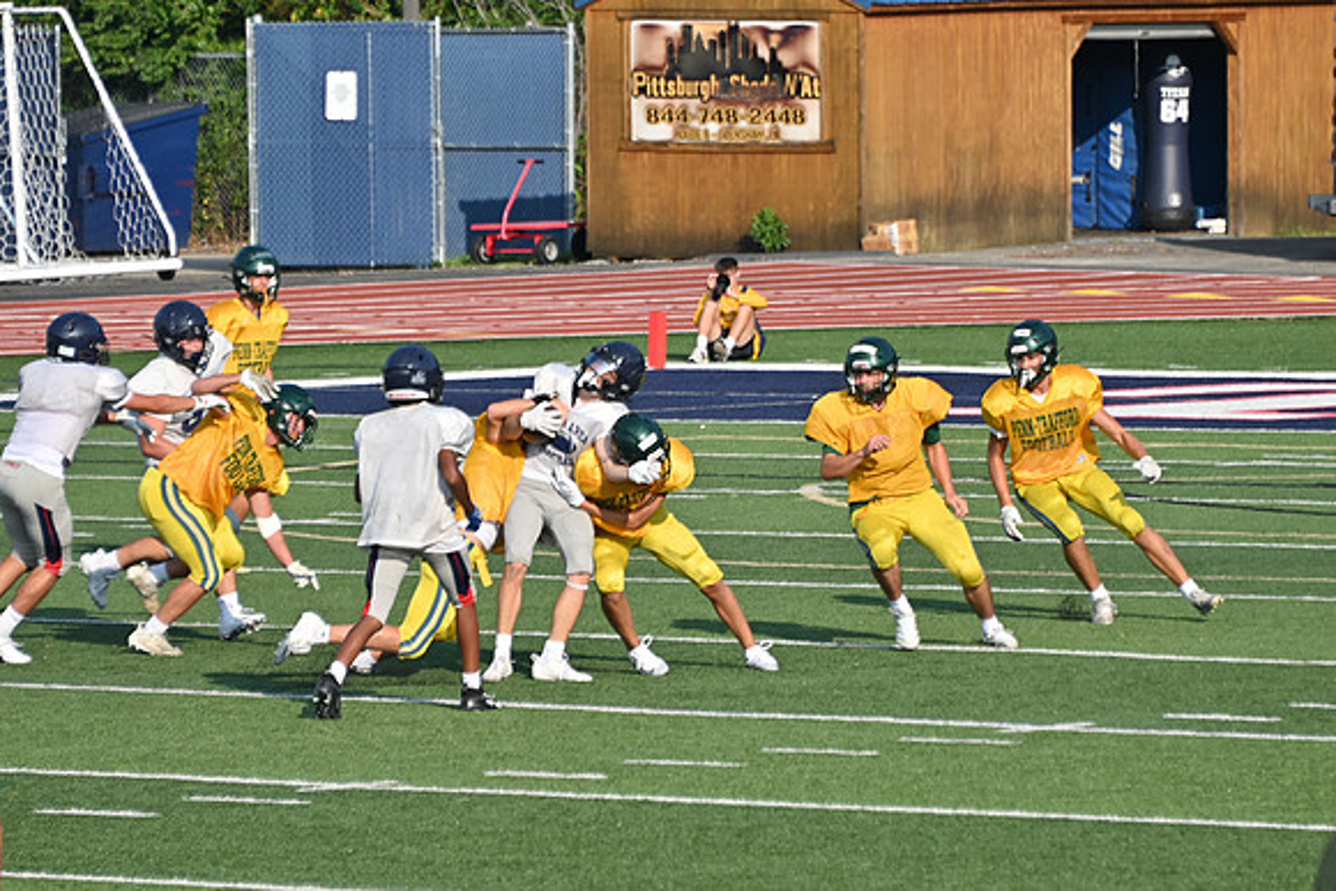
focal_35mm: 450
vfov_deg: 3.1
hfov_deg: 4.6
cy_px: 446
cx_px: 668
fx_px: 16703
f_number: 5.6
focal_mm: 300
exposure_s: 1/640
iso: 100
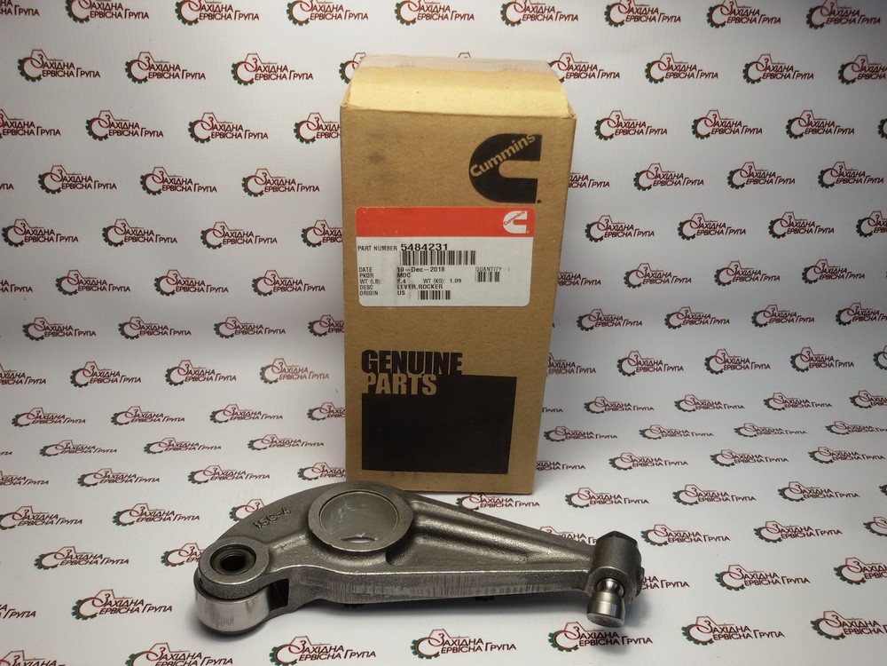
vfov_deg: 45.4
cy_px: 333
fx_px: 794
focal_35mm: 31
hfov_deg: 58.4
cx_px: 444
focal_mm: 2.93
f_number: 2.4
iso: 50
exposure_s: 1/100
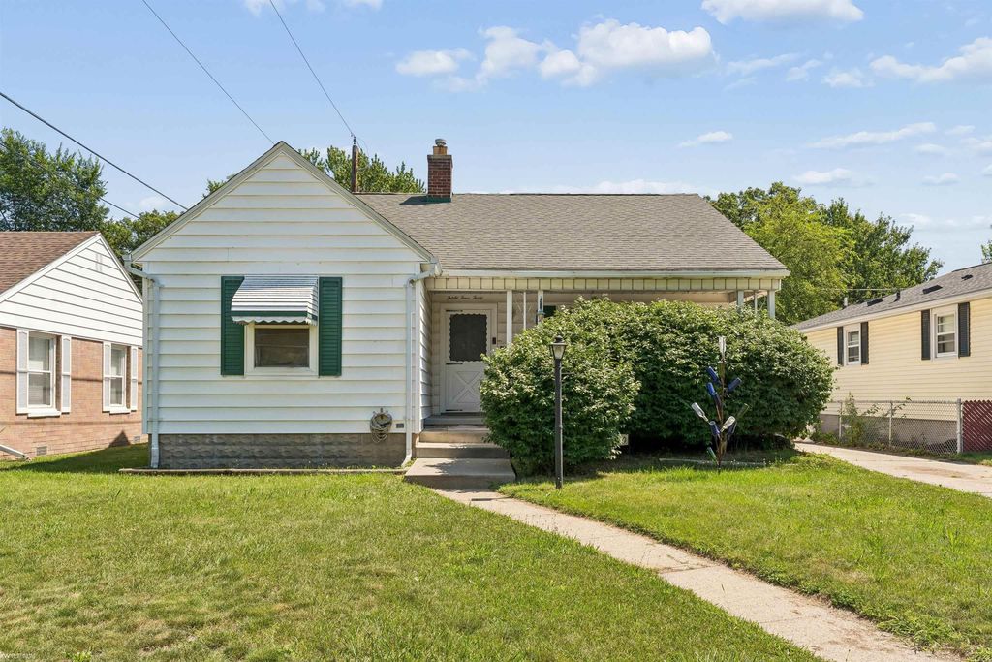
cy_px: 331
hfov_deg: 65.5
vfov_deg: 46.4
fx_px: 772
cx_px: 496
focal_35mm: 28
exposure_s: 1/320
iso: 400
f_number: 13
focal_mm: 28
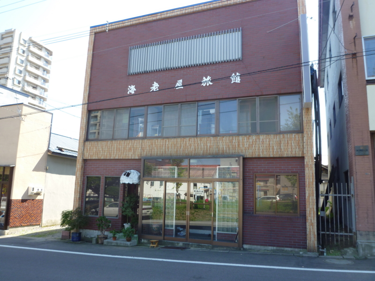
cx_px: 188
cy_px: 140
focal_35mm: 27
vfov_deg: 51.4
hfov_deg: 65.3
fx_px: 292
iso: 80
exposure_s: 1/100
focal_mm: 4.8
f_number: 4
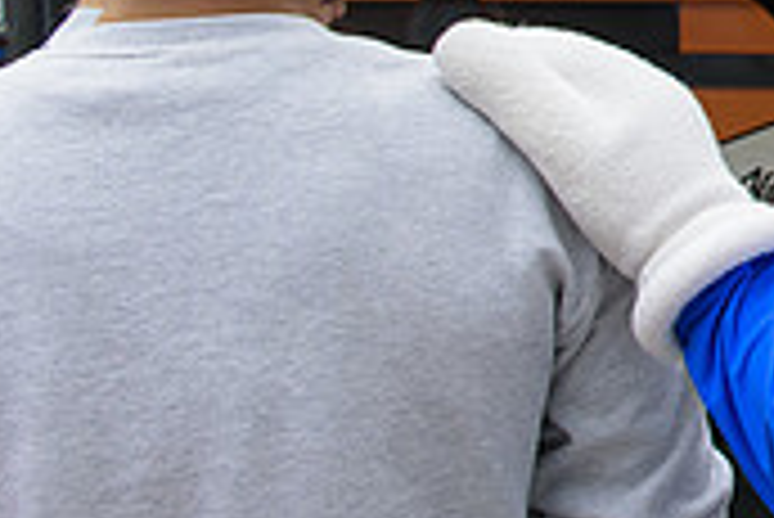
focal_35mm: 81
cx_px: 1251
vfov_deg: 16.2
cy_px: -106
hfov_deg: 20.4
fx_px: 1743
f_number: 4
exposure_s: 1/250
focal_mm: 24
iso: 200
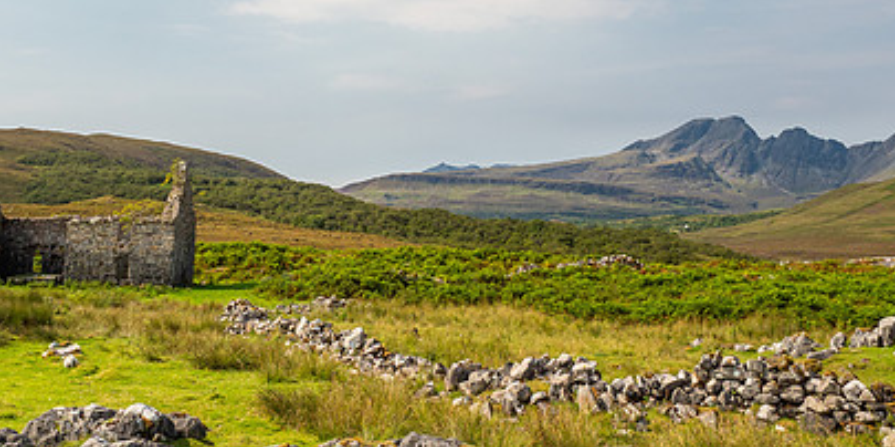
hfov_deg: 51.1
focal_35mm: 40
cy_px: 68
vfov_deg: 26.5
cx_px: 330
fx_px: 925
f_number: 7.1
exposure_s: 1/250
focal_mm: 12
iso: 200
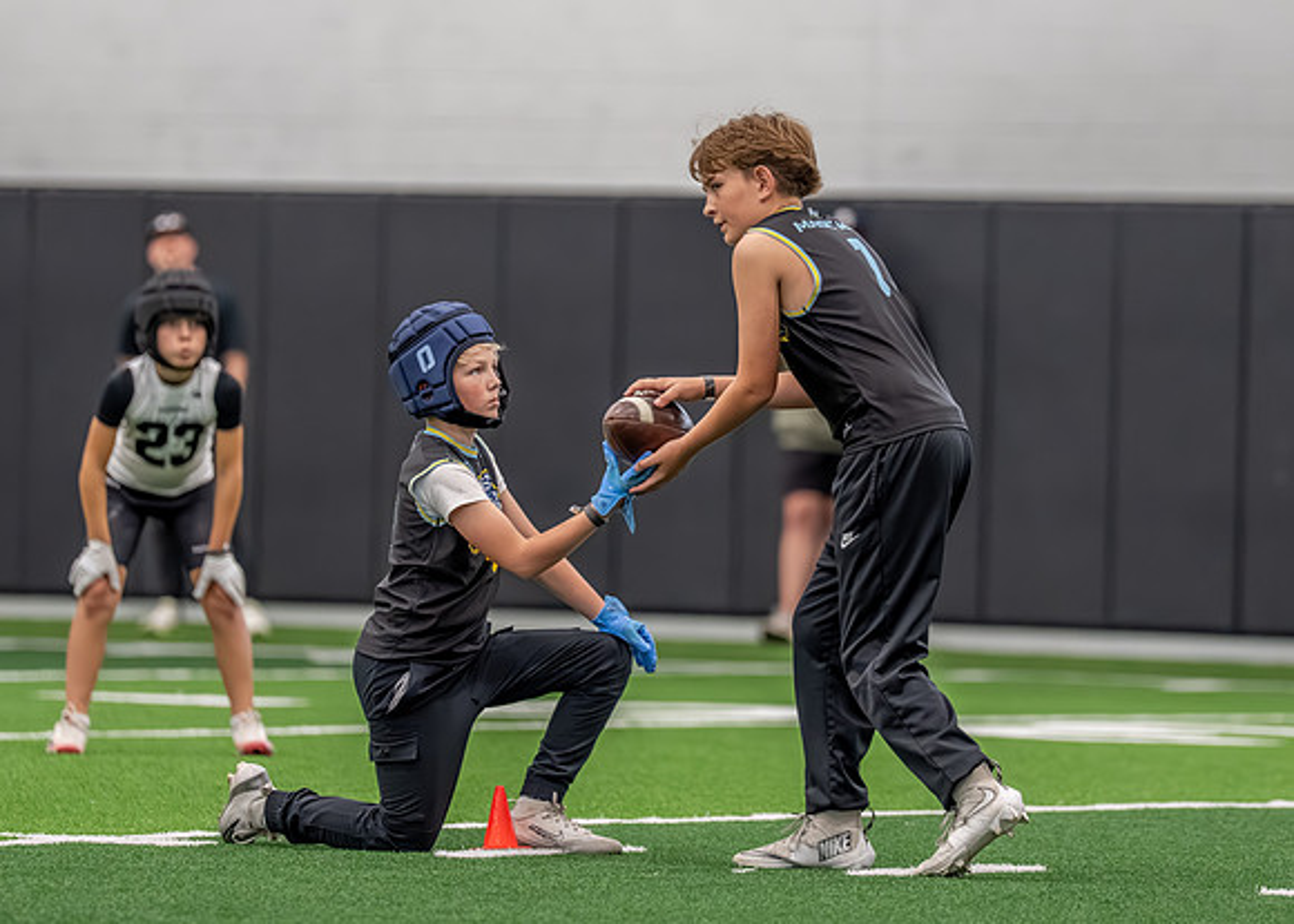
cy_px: 378
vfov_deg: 4.5
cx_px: 805
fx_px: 11649
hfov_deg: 6.4
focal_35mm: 317
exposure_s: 1/250
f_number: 2.8
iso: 1600
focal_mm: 191
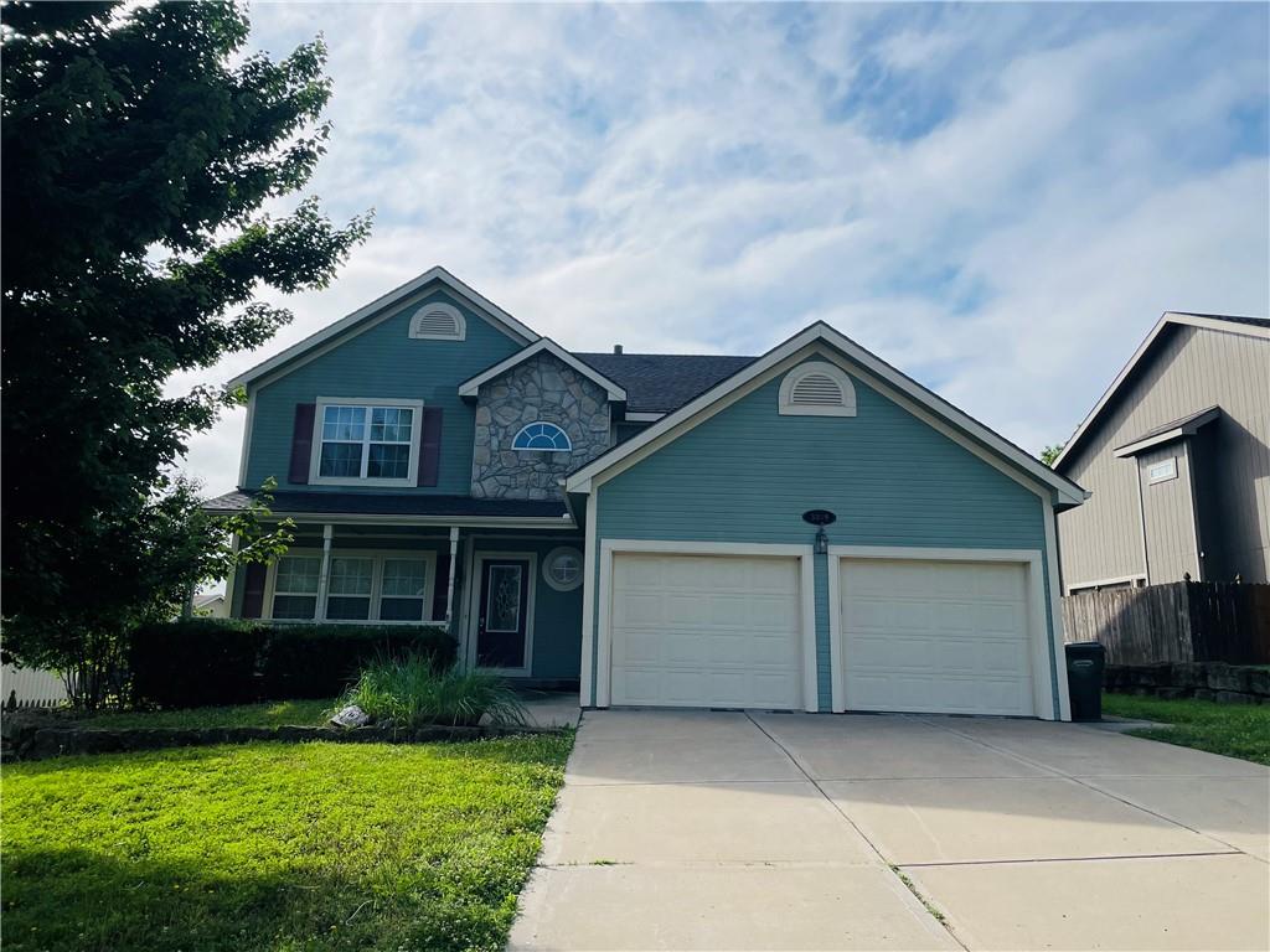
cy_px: 476
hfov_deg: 67.3
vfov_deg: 53.1
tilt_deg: +12.8
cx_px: 635
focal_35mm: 26
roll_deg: -1.1
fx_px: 954
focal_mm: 4.2
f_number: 1.6
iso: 32
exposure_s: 1/7813
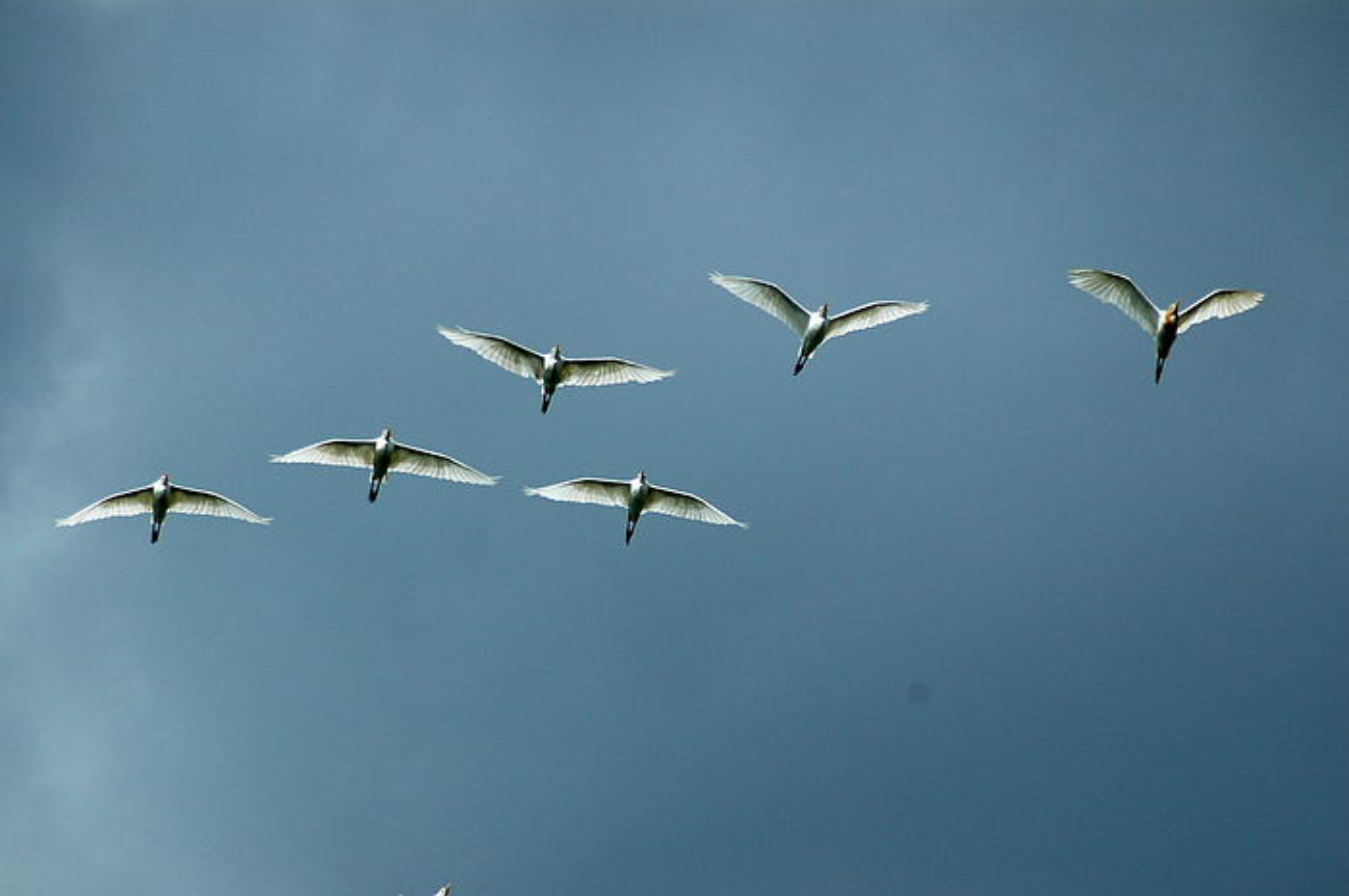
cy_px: 448
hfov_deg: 7.6
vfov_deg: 5.1
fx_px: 10106
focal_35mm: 270
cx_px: 674
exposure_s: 1/1600
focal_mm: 180
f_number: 5.6
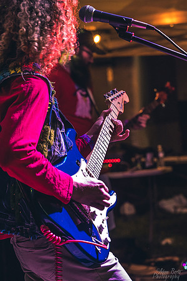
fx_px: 873
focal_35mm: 112
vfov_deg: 18.3
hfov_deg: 12.2
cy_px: 140
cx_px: 94
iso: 6400
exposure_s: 1/160
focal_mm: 75
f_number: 4
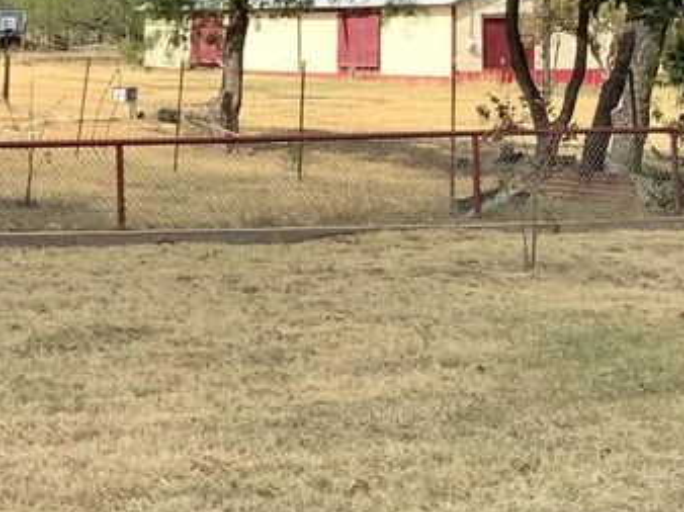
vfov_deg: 15.6
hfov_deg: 19.3
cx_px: -198
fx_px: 1856
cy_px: 83
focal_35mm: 94
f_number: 2.4
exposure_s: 1/1148
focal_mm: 3.3
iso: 25
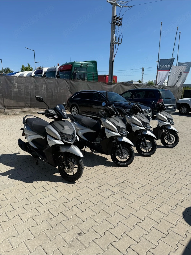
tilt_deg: -13.3
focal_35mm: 24
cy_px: 128
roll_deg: -0.7
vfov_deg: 71.6
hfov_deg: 56.8
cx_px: 96
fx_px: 177
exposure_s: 1/5714
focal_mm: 6.76
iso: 80
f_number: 1.78
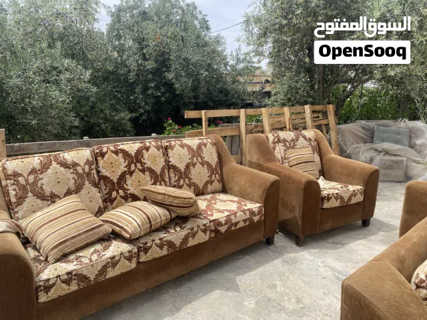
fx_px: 321
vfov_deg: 53.1
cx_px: 214
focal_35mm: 26
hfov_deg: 67.3
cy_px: 160
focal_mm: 4.25
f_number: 1.8
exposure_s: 1/1447
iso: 32
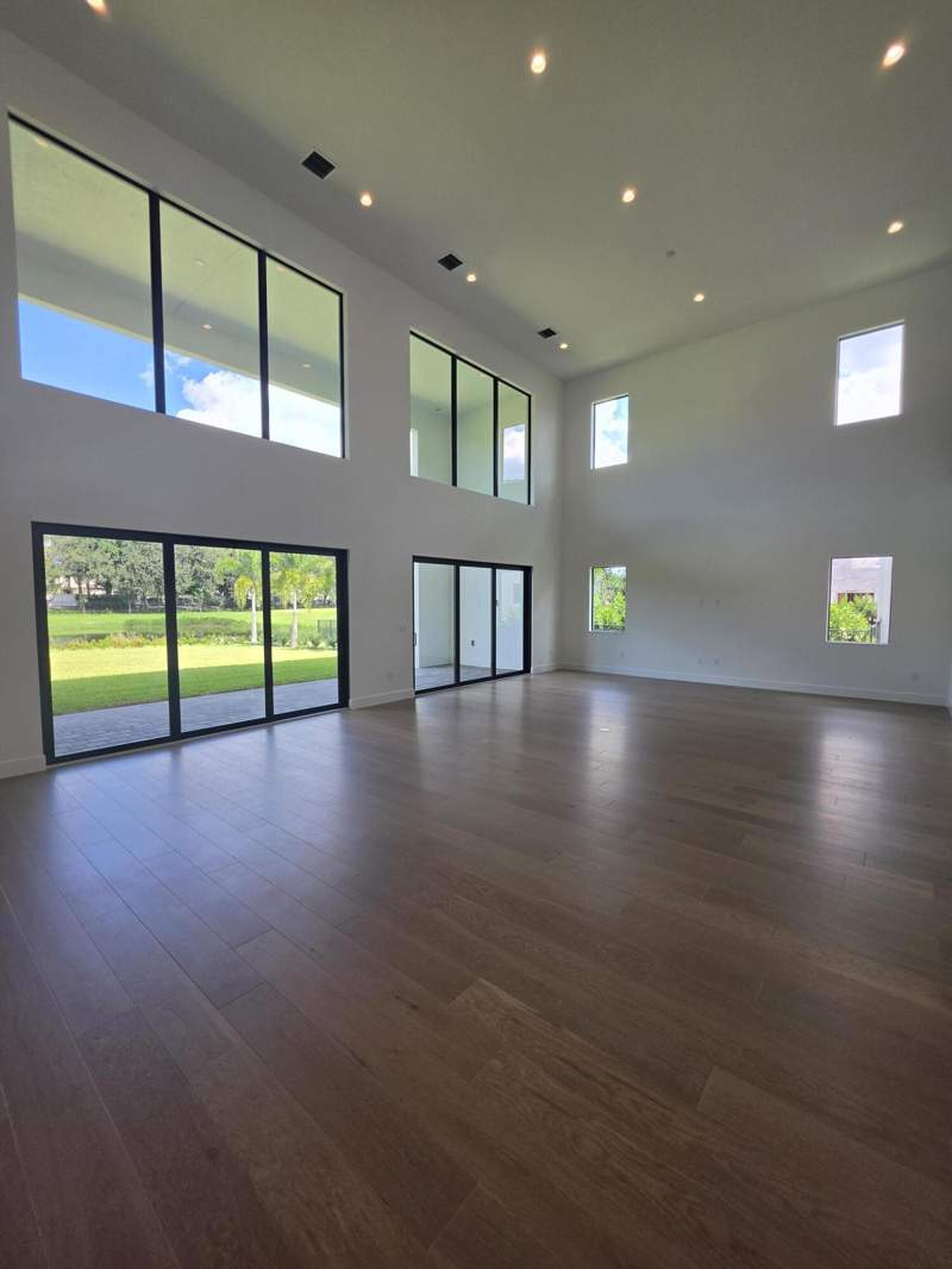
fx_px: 477
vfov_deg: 106.2
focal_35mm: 13
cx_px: 476
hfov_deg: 89.9
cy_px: 634
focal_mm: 2.2
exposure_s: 1/270
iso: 32
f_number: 1.9
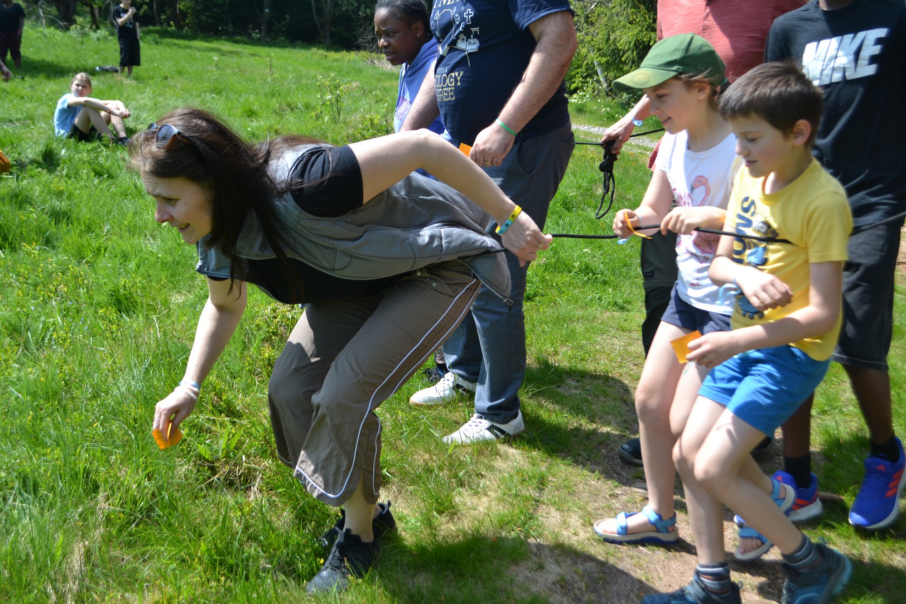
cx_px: 453
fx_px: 981
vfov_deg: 34.2
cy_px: 302
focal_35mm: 39
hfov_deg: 49.6
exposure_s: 1/1250
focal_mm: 26
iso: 400
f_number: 5
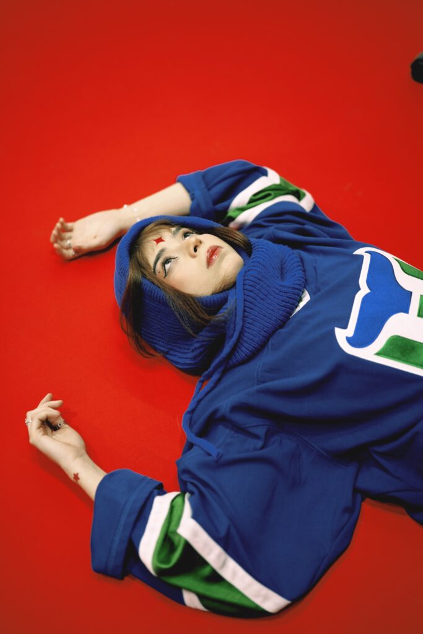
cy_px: 317
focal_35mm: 50
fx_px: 881
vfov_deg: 39.6
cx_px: 212
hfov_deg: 27.0
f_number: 1.6
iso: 250
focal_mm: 50
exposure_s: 1/200
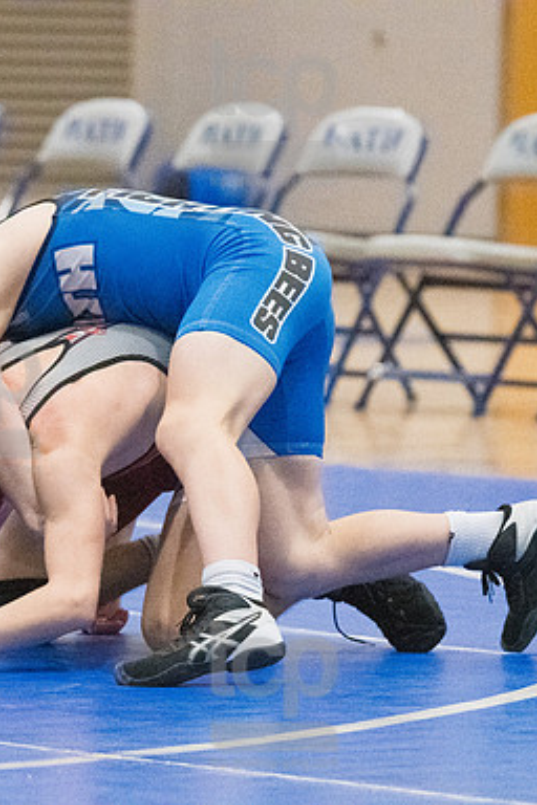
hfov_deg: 3.7
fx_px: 8345
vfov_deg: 5.5
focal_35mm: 373
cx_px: -23
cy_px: 402
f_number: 4.5
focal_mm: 165
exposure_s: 1/1600
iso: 10000
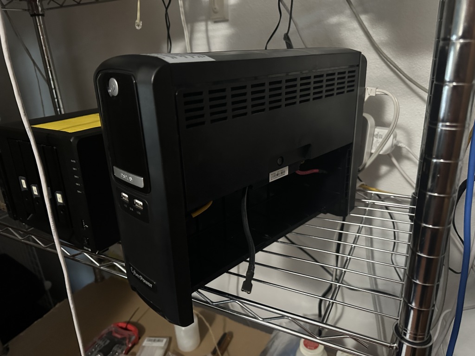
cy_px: 178
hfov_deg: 71.6
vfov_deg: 56.8
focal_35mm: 24
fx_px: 329
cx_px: 238
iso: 1250
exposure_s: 1/30
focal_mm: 6.86
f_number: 1.78
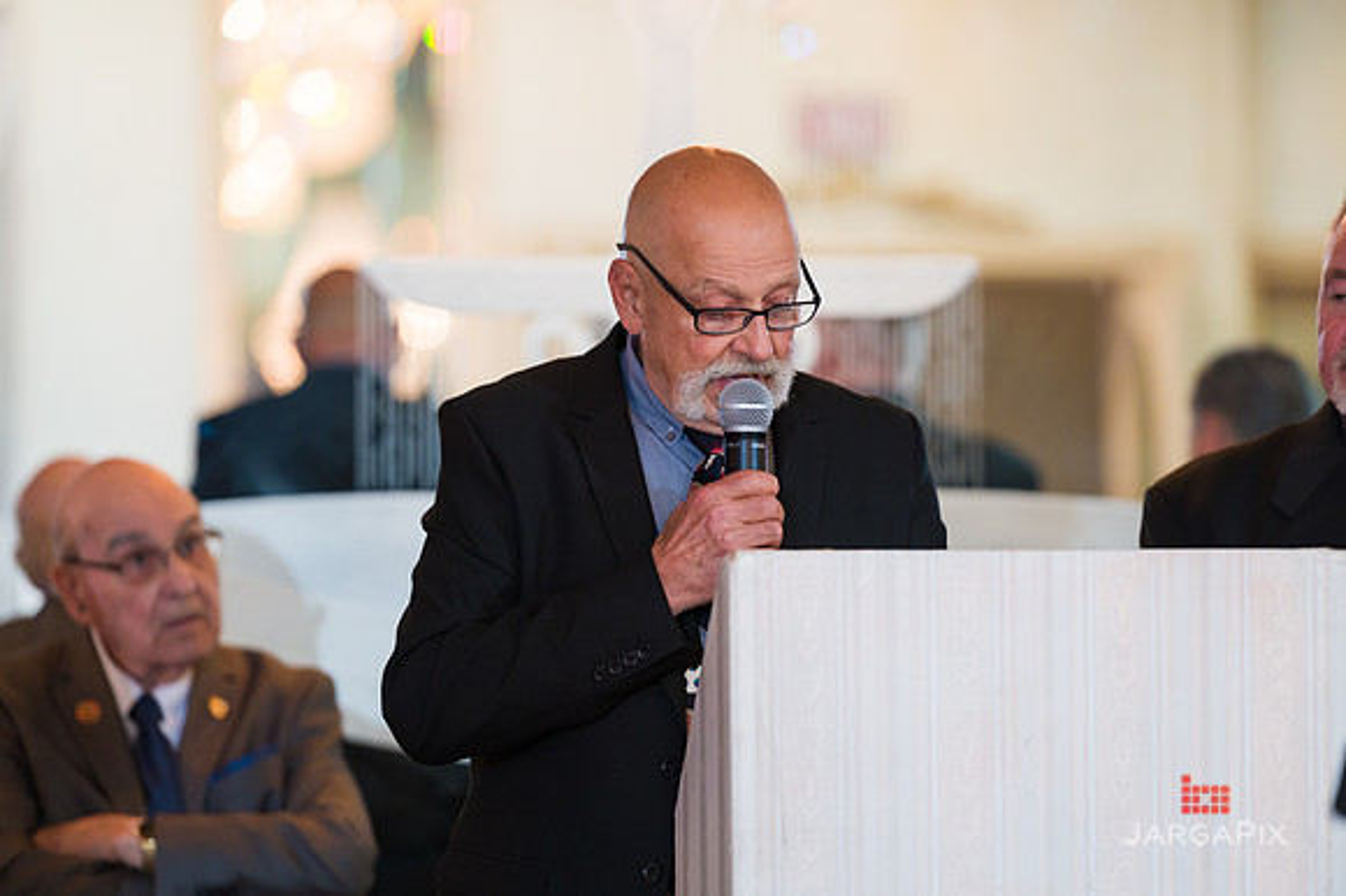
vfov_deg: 6.7
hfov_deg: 10.0
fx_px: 7682
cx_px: 674
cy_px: 448
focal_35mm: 206
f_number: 3.2
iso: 1250
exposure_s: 1/200
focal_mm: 200
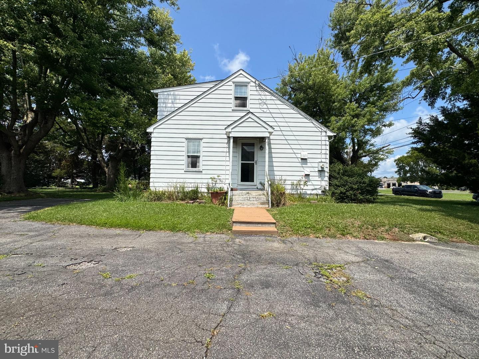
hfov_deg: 102.1
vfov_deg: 85.7
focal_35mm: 14
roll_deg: -1.1
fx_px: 194
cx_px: 240
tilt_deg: +0.3
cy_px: 180
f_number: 2.2
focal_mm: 2.22
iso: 50
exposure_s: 1/3390
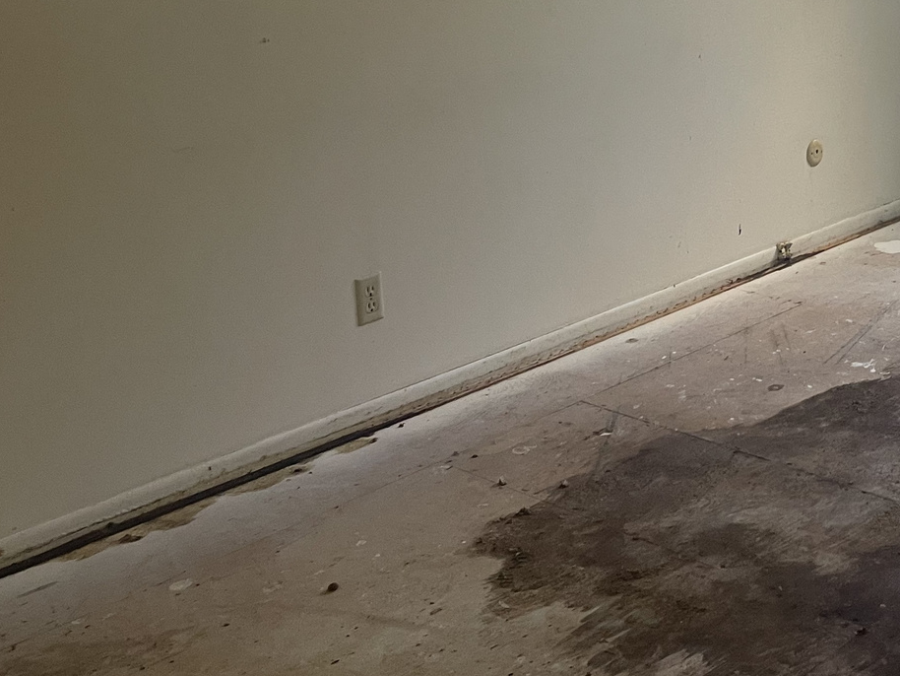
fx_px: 1456
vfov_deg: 24.6
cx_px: 900
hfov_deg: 31.7
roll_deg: +1.6
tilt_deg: -7.1
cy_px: -34
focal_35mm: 56
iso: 125
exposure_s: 1/90
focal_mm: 5.1
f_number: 1.6
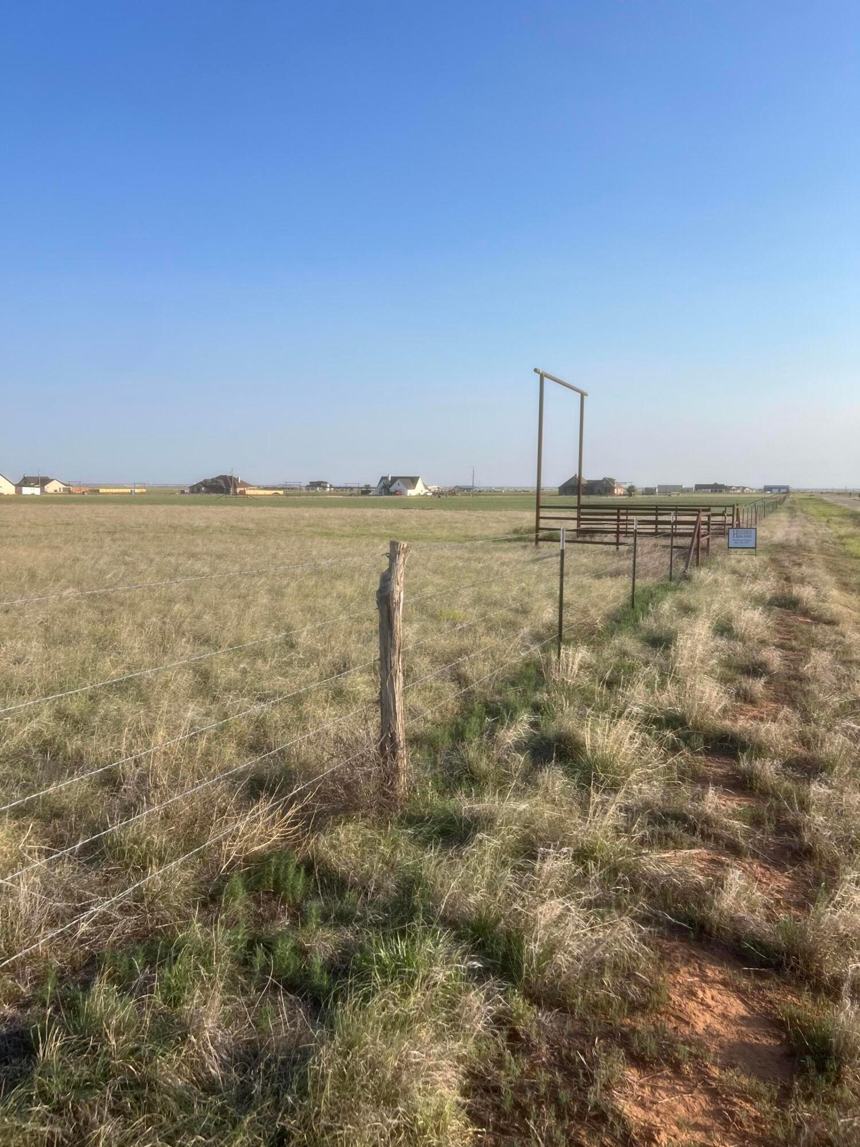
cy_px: 574
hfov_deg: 53.1
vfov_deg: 67.3
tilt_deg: -3.9
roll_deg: -1.2
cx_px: 430
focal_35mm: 26
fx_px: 861
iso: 50
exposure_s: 1/2762
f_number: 1.5
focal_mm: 5.7
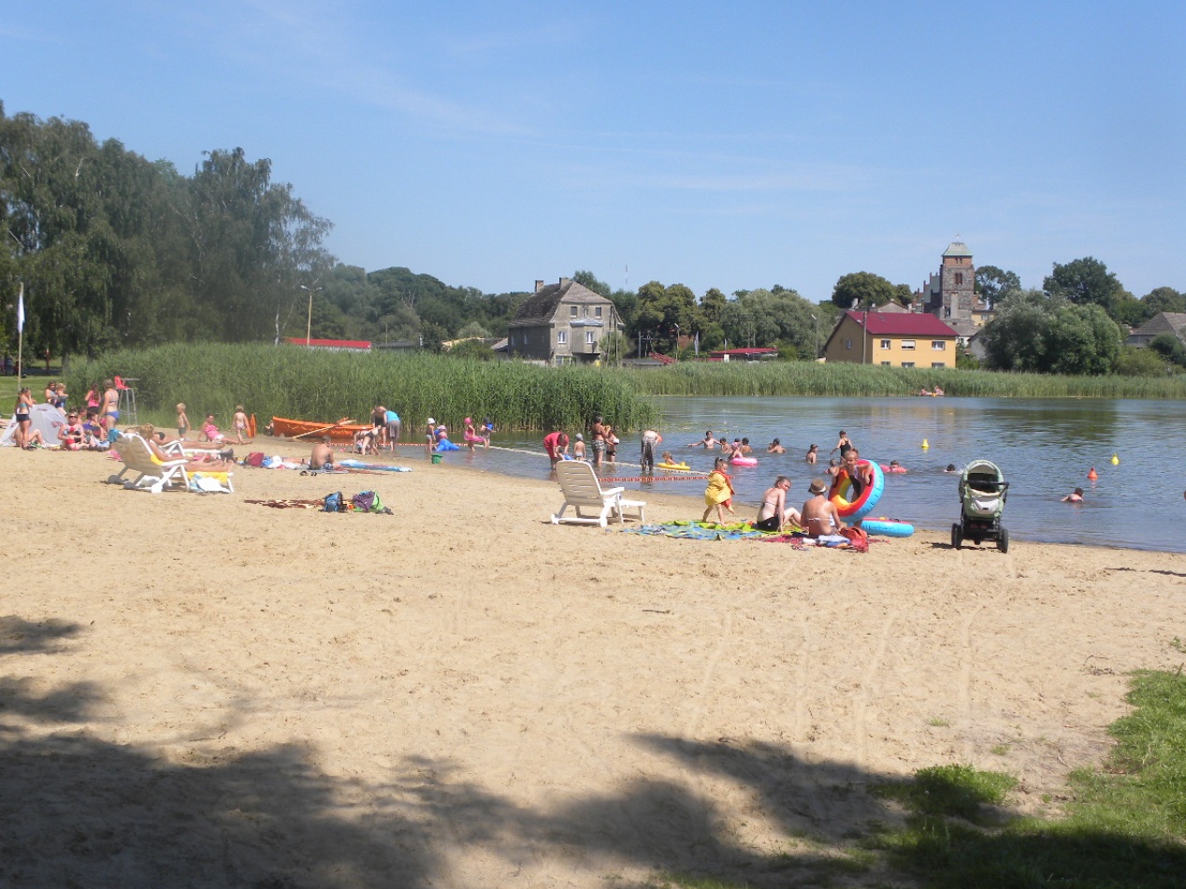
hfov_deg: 34.3
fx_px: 1919
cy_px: 428
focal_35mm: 56
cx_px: 608
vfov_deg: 26.1
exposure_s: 1/604
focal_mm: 9.2
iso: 64
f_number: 4
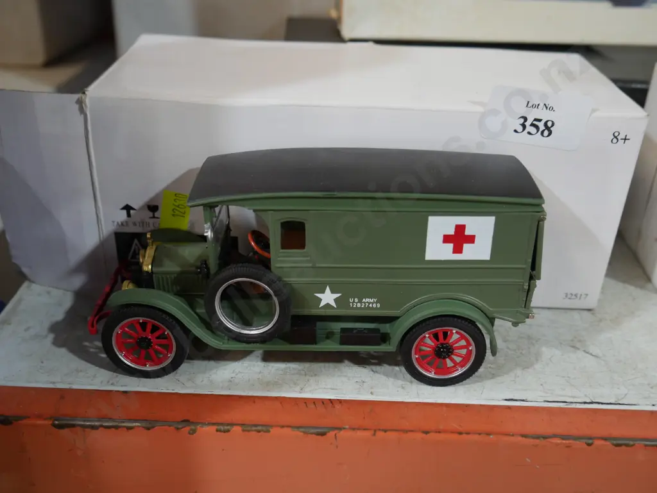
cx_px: 328
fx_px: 684
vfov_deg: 39.7
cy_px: 246
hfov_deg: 51.3
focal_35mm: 36
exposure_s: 1/60
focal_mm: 18
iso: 1000
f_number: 4
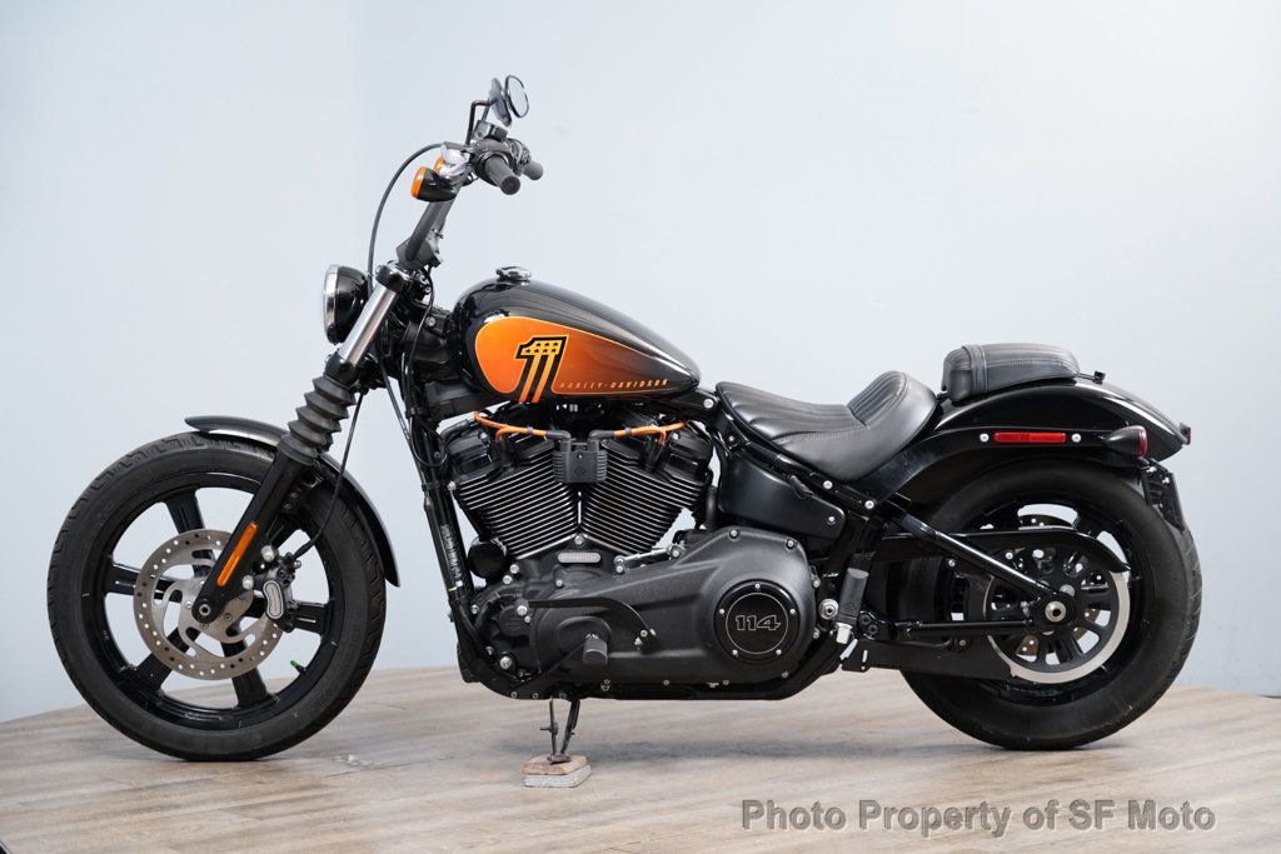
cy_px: 427
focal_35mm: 66
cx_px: 640
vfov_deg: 20.6
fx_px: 2349
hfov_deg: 30.5
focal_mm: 66
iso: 2000
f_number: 4
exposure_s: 1/125
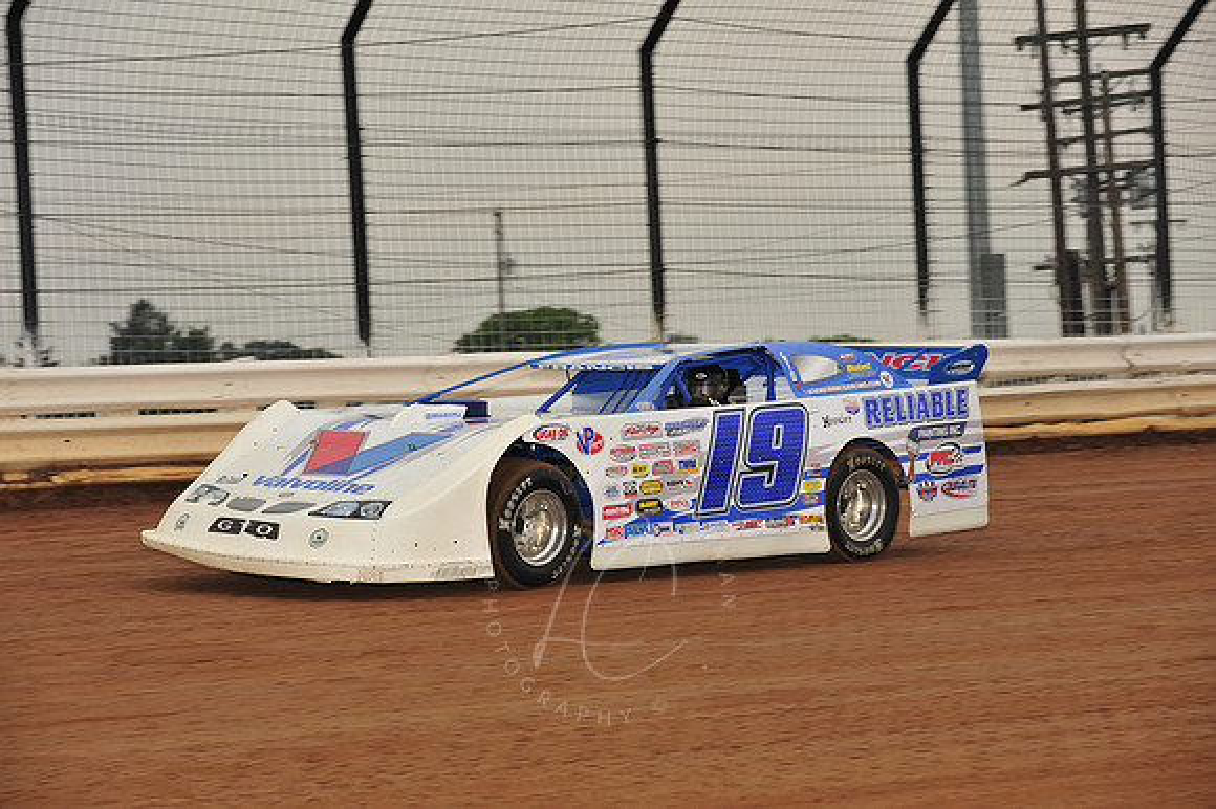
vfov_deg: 10.1
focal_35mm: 135
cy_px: 404
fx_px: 4557
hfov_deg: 15.2
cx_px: 608
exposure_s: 1/250
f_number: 8
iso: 640
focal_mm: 135
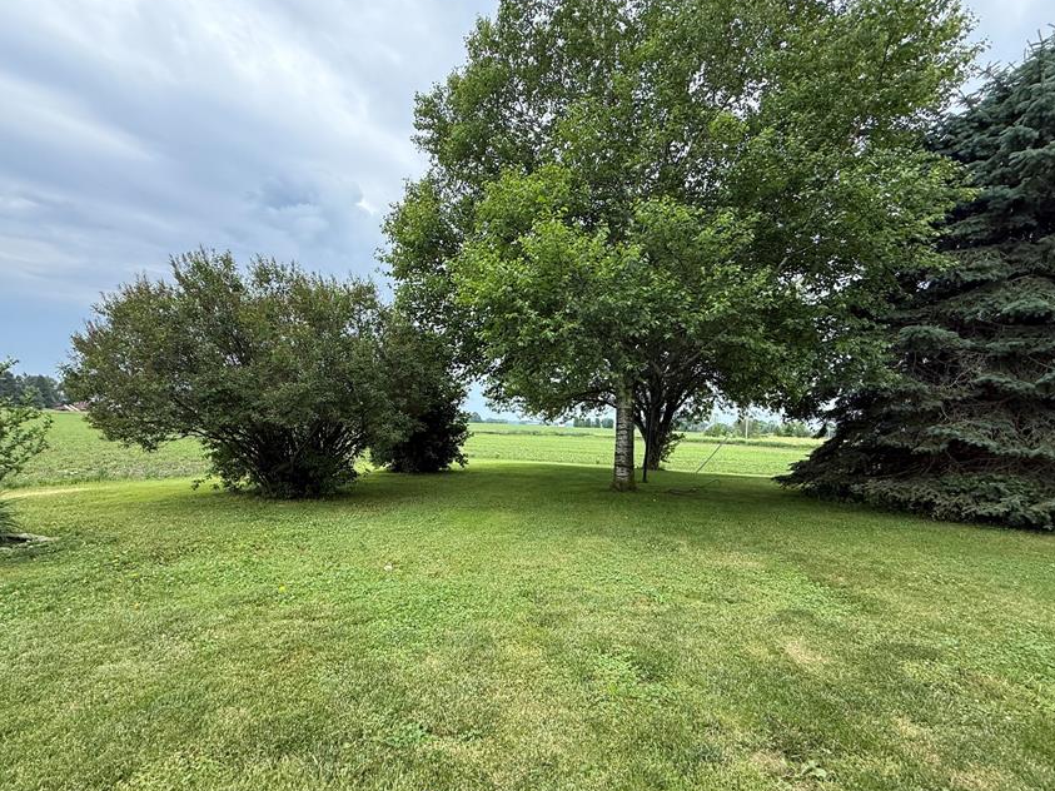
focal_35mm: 17
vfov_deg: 74.1
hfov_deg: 91.0
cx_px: 519
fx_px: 518
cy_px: 462
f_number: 2.2
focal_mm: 2.22
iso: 50
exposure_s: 1/416
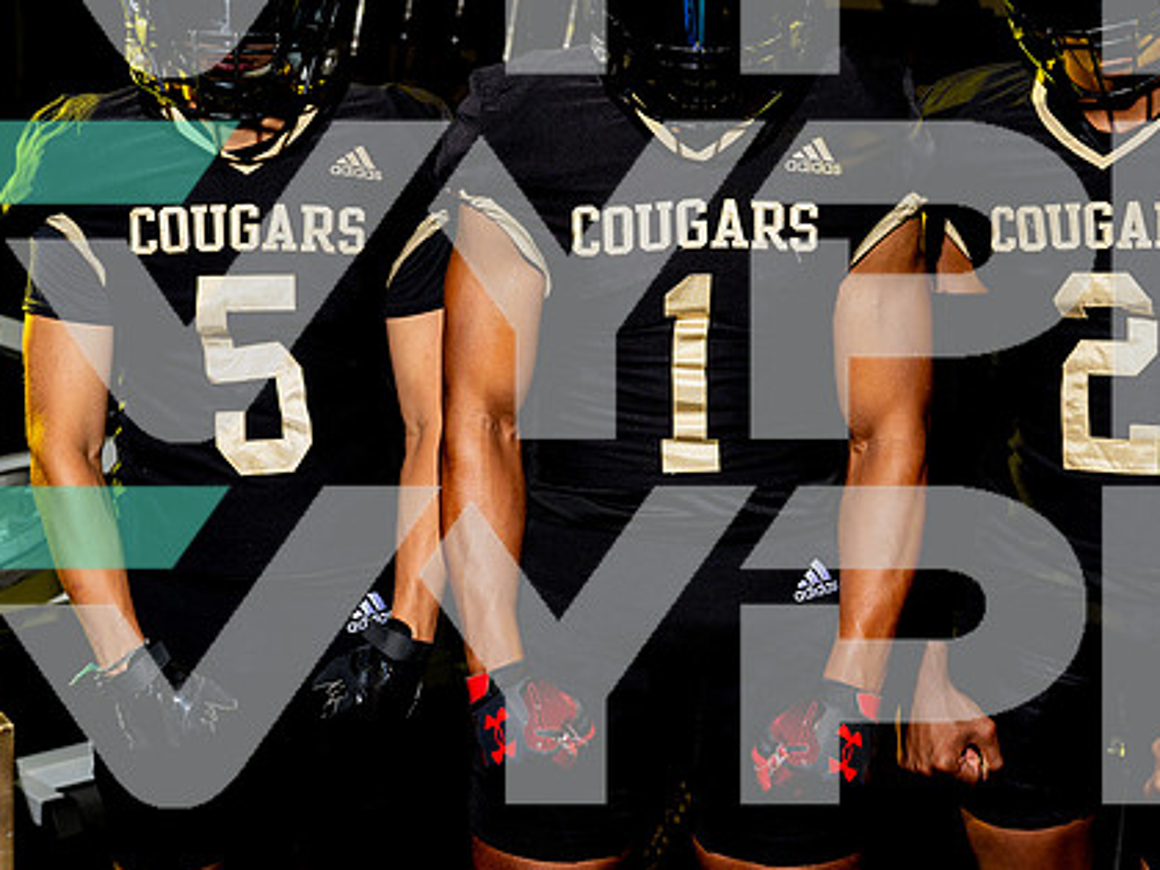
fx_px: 2145
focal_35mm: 64
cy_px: 310
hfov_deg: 30.3
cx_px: 631
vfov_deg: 22.9
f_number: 4.5
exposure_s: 1/250
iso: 250
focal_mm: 39
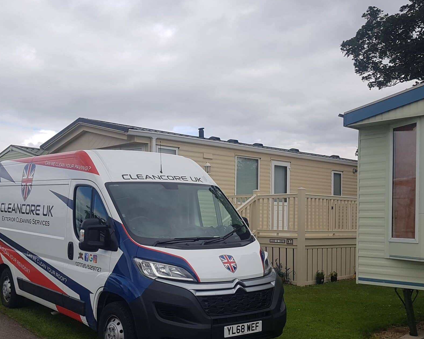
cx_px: 159
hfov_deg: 44.4
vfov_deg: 36.3
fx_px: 514
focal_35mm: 41
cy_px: 214
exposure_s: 1/2144
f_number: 1.7
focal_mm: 4.2
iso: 50
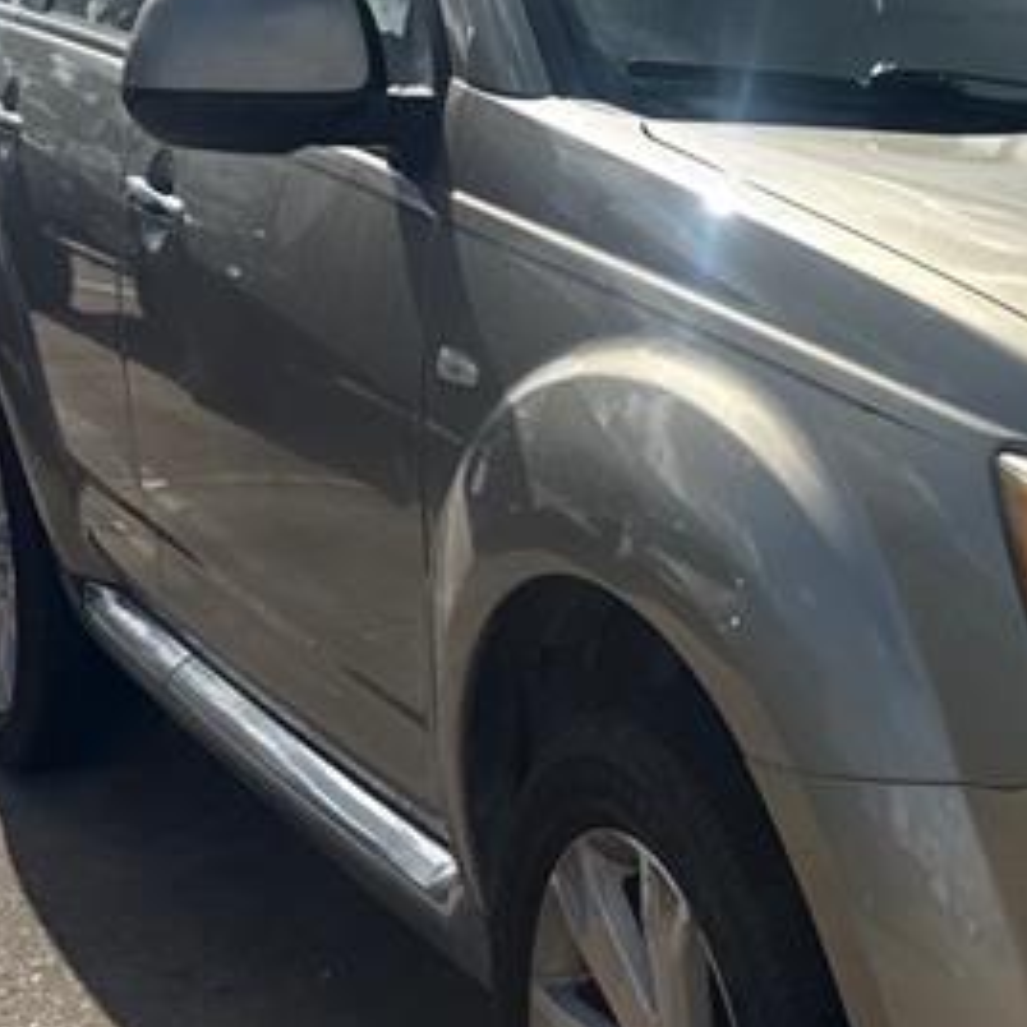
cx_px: 1307
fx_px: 2719
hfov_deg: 19.8
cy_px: 364
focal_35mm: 81
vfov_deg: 21.3
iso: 80
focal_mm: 6.76
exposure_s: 1/9091
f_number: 1.78
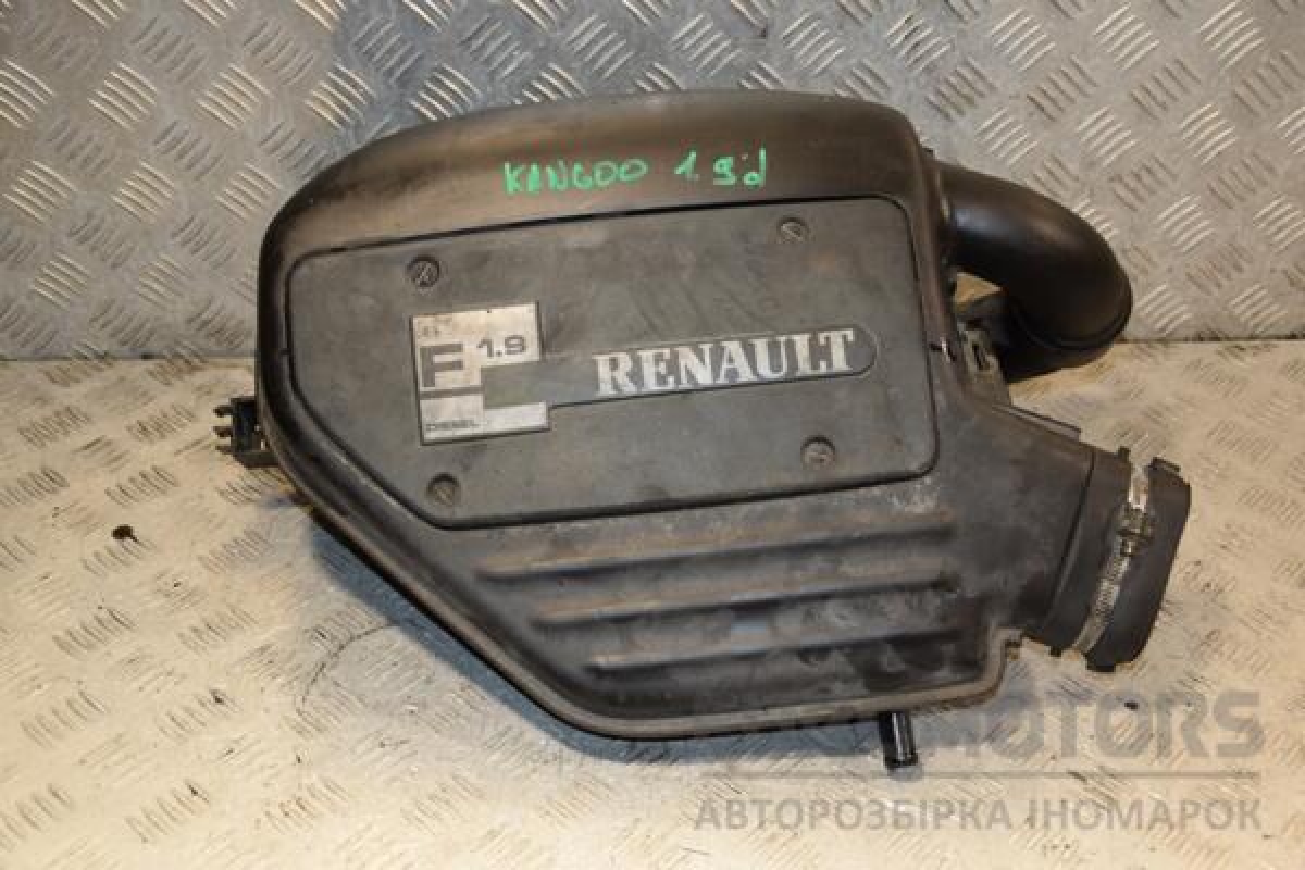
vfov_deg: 28.1
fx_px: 1740
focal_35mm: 48
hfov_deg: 41.1
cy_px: 435
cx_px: 652
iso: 800
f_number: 5
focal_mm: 32
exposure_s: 1/200
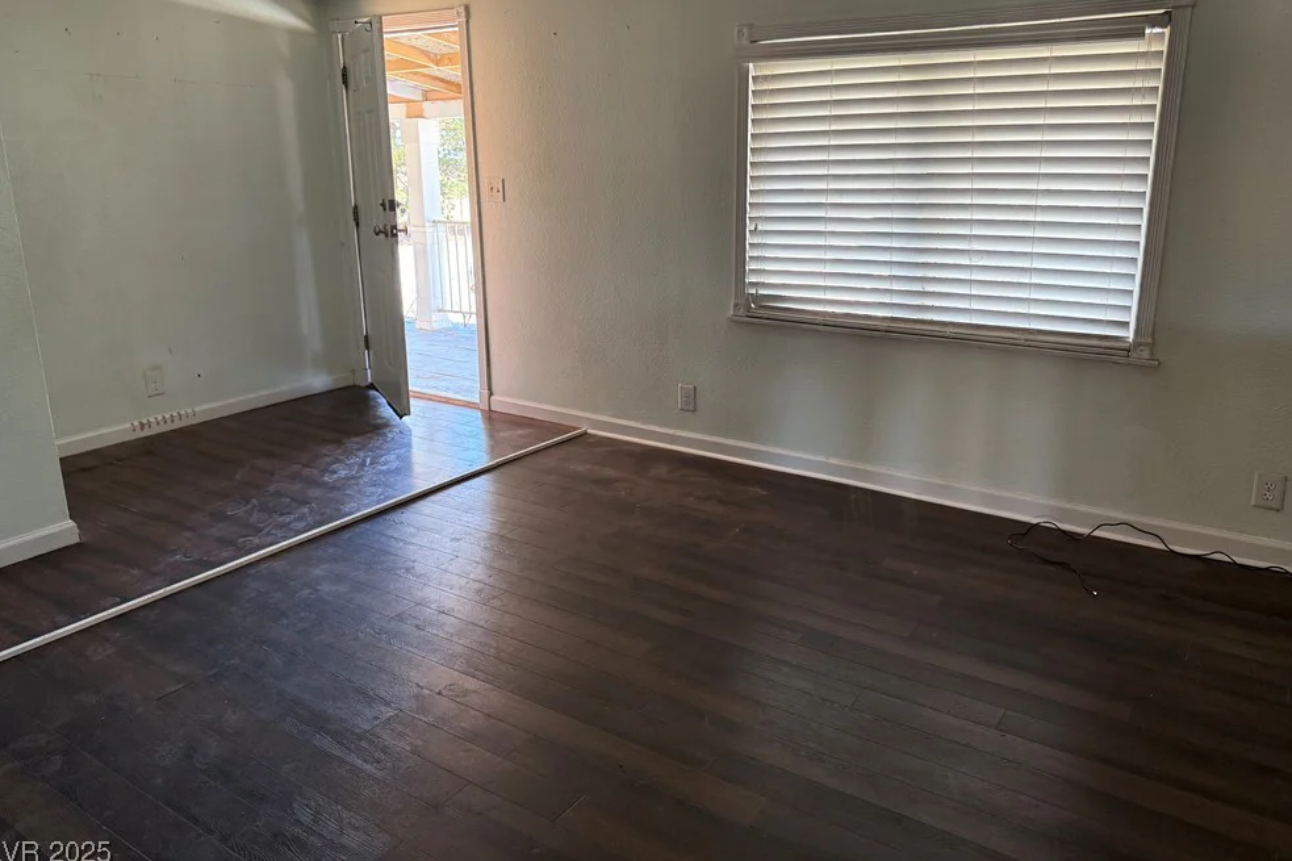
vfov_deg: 49.4
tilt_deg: -12.5
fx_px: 933
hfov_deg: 69.4
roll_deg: +0.1
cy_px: 377
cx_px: 652
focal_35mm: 26
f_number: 1.78
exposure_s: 1/120
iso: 250
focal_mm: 6.76
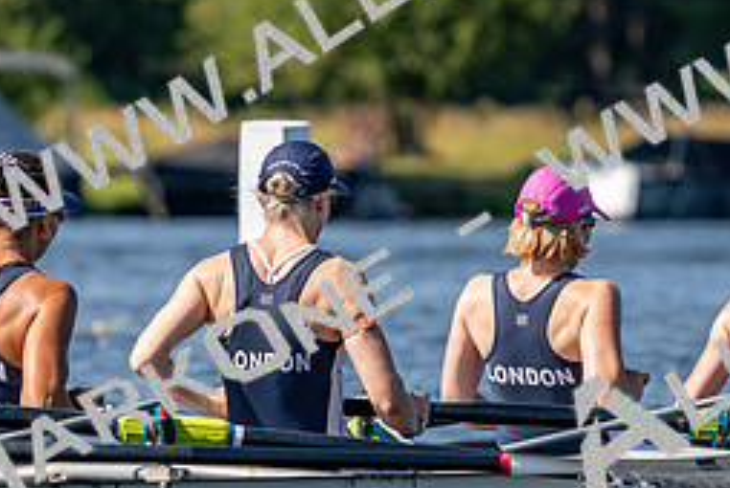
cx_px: 328
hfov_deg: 2.6
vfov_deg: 1.7
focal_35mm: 798
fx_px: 16200
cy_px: 240
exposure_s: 1/1600
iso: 250
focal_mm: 350
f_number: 6.3
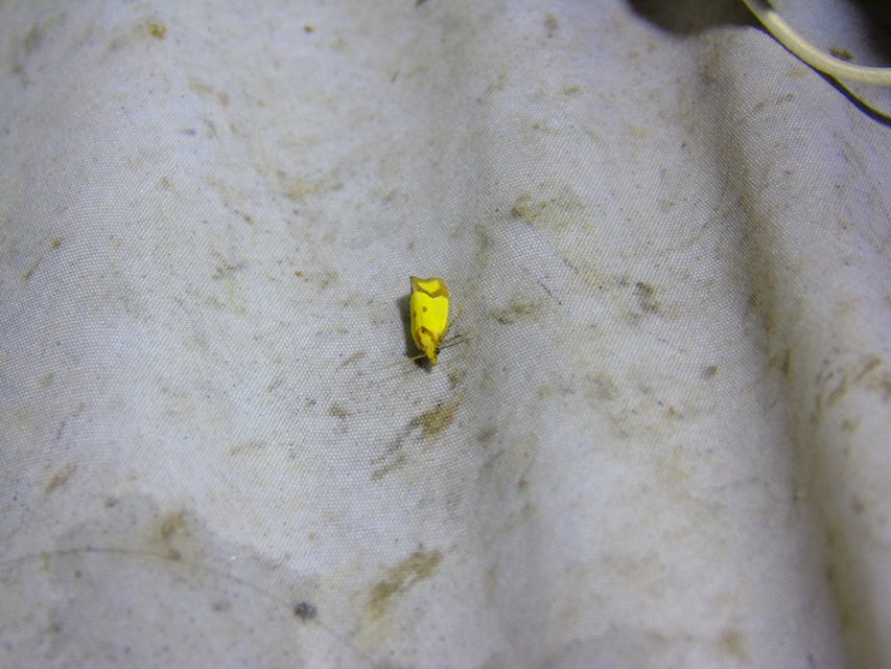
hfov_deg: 15.9
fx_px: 3192
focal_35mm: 124
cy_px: 334
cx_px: 446
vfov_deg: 12.0
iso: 400
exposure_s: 1/20
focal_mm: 22
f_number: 4.8
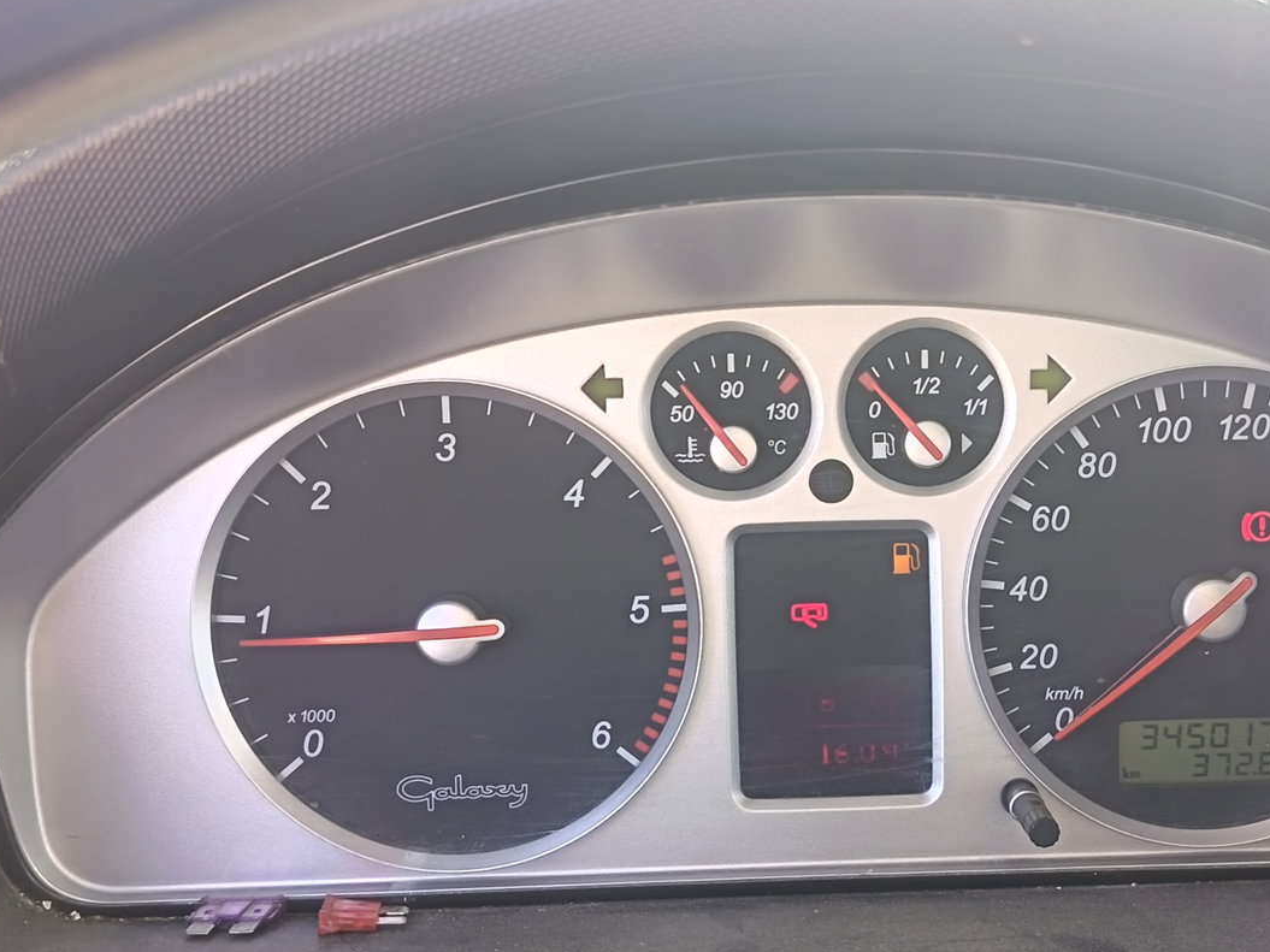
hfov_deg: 42.5
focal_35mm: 44
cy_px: 590
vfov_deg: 32.7
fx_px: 1614
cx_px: 832
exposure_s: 1/100
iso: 343
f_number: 1.75
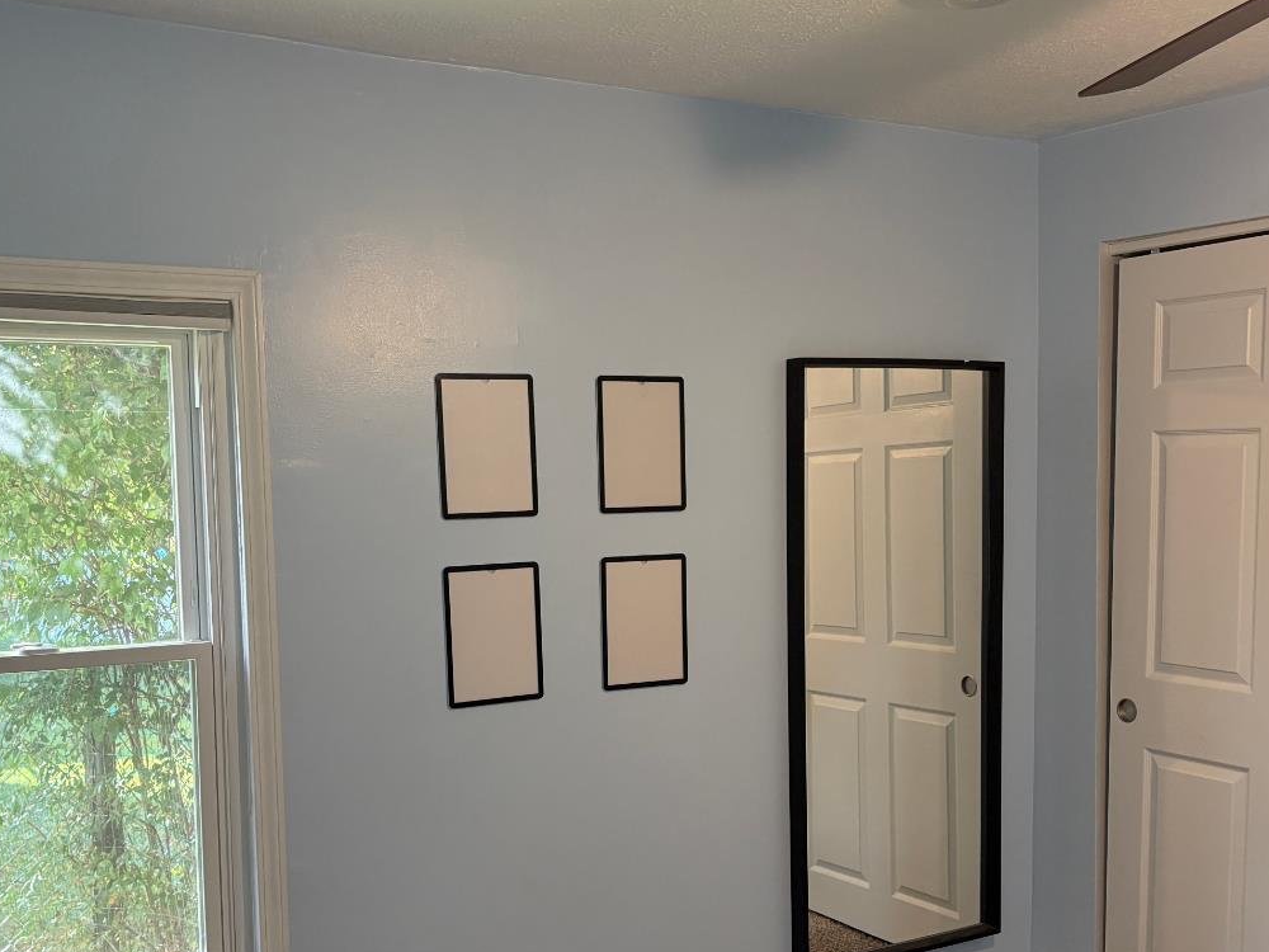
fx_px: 1430
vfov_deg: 36.5
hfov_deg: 47.9
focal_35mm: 39
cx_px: 615
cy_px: 624
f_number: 1.6
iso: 200
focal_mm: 5.96
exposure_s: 1/60
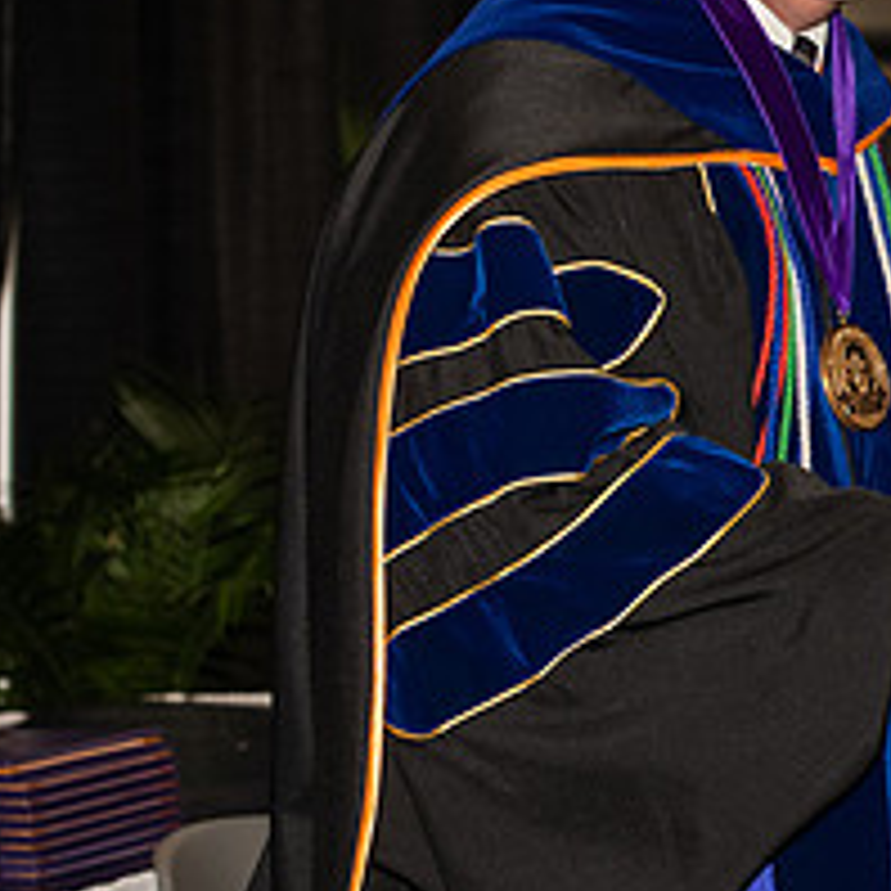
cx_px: 1053
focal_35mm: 174
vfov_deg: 10.0
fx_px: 5067
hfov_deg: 9.9
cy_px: 299
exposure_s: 1/200
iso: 1000
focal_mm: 70
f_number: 5.6
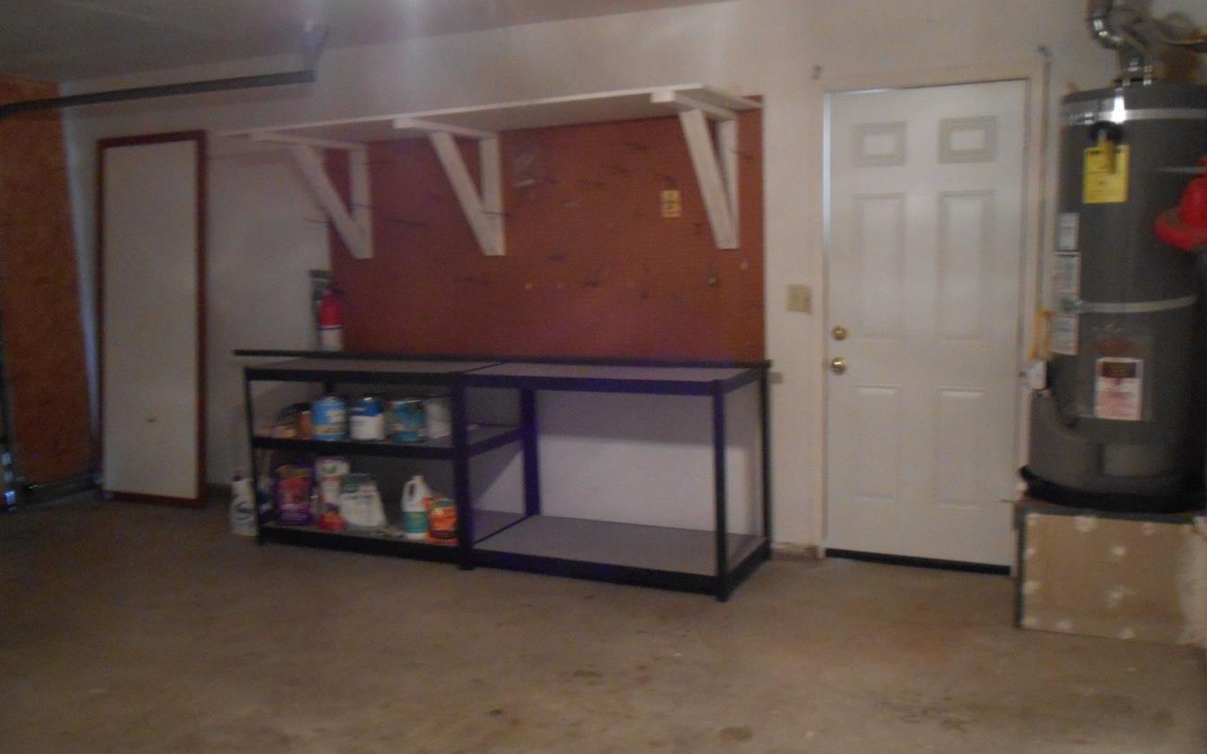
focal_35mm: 31
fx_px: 1020
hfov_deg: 61.2
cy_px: 396
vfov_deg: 40.6
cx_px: 603
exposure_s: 1/4
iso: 400
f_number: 3.5
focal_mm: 4.6
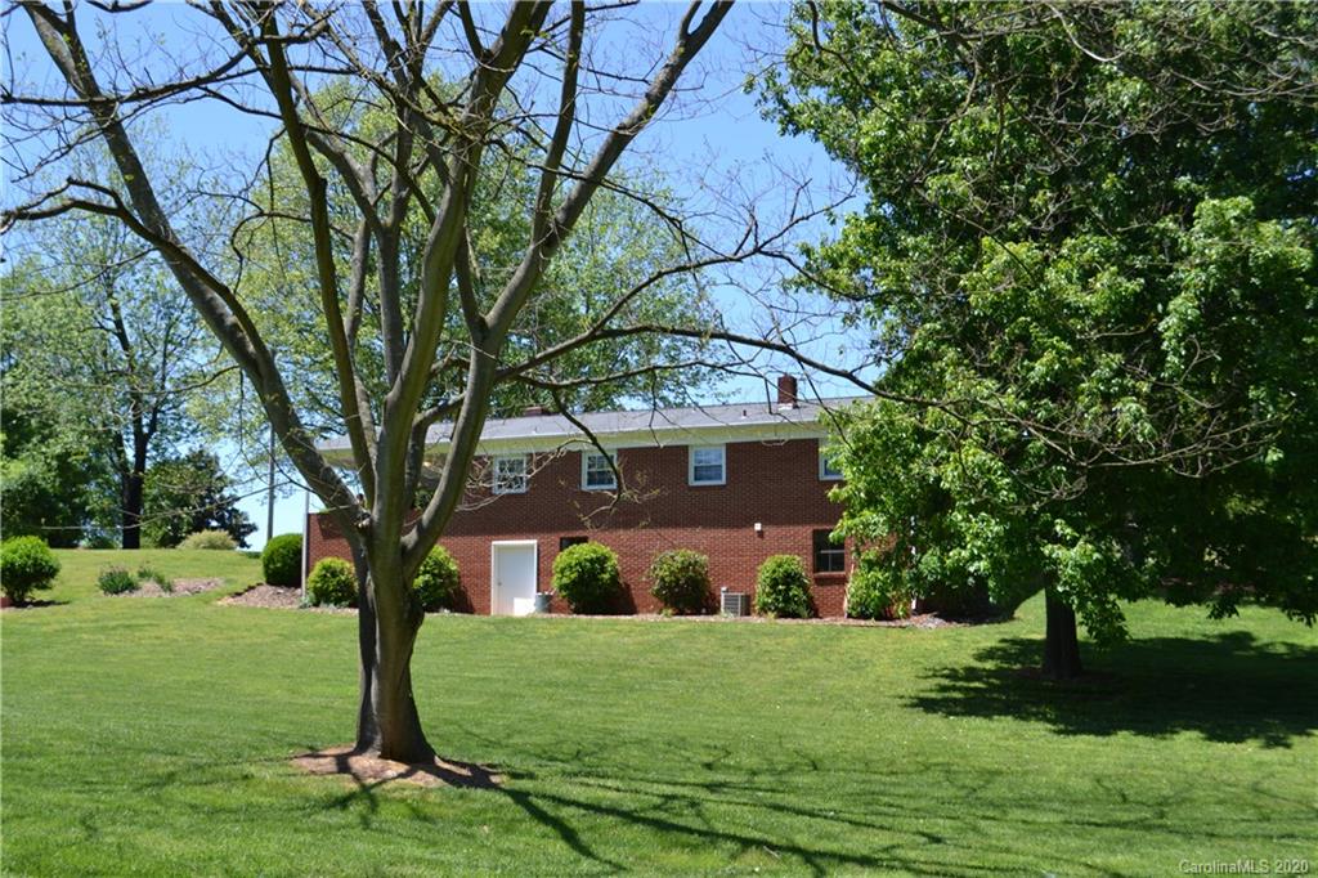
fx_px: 1537
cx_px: 659
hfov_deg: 46.4
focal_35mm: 42
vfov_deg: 31.9
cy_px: 439
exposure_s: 1/160
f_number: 6.3
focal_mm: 28
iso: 100
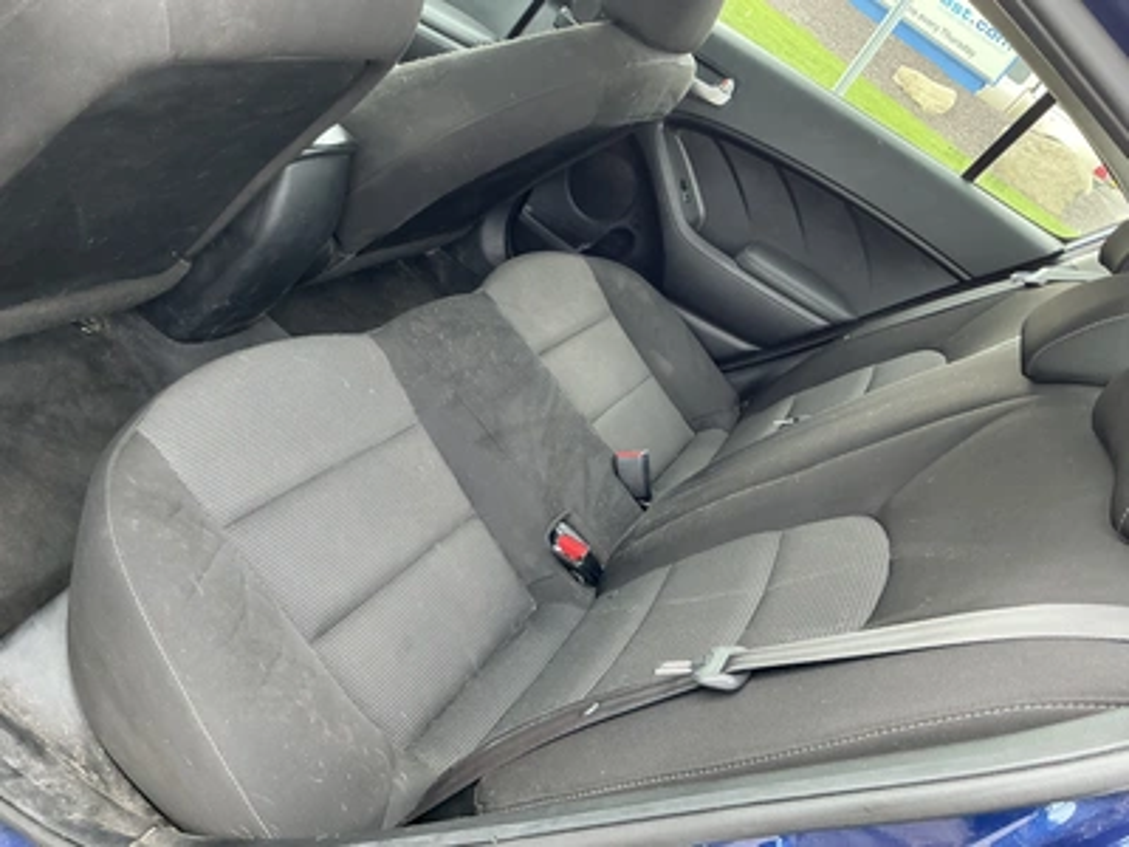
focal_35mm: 28
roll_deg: -36.1
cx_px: 564
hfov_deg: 63.4
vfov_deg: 49.7
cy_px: 424
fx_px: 913
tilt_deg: -29.1
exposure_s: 1/110
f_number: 1.8
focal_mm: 3
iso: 64
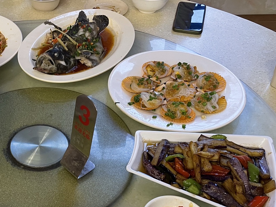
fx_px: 407
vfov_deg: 28.1
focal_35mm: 51
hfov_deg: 36.0
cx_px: 48
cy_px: 160
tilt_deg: -46.4
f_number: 1.6
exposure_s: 1/50
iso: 80
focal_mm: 4.2
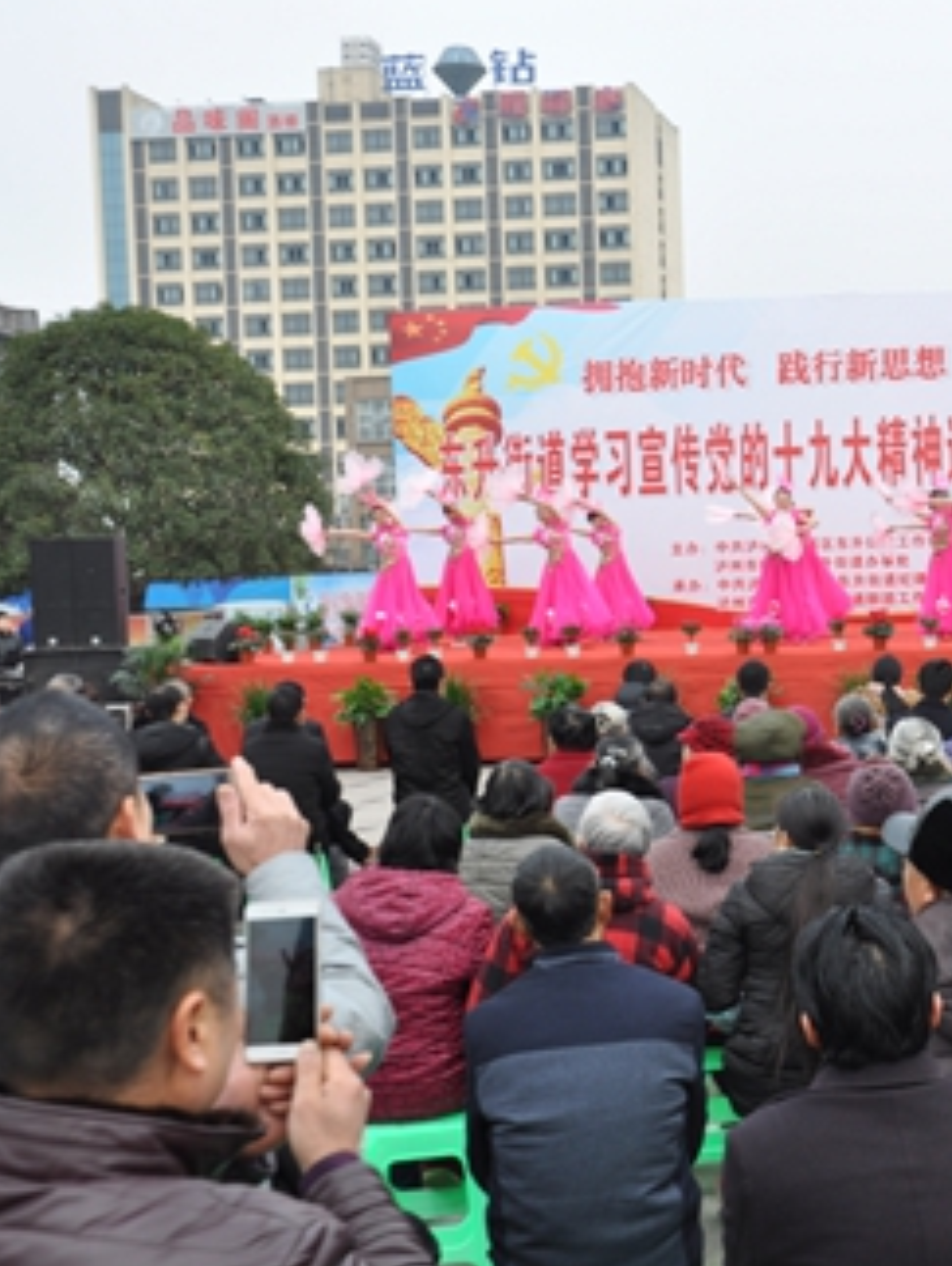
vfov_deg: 38.9
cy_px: 643
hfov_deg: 28.3
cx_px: 901
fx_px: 1793
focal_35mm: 49
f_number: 9
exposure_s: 1/80
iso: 200
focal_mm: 22
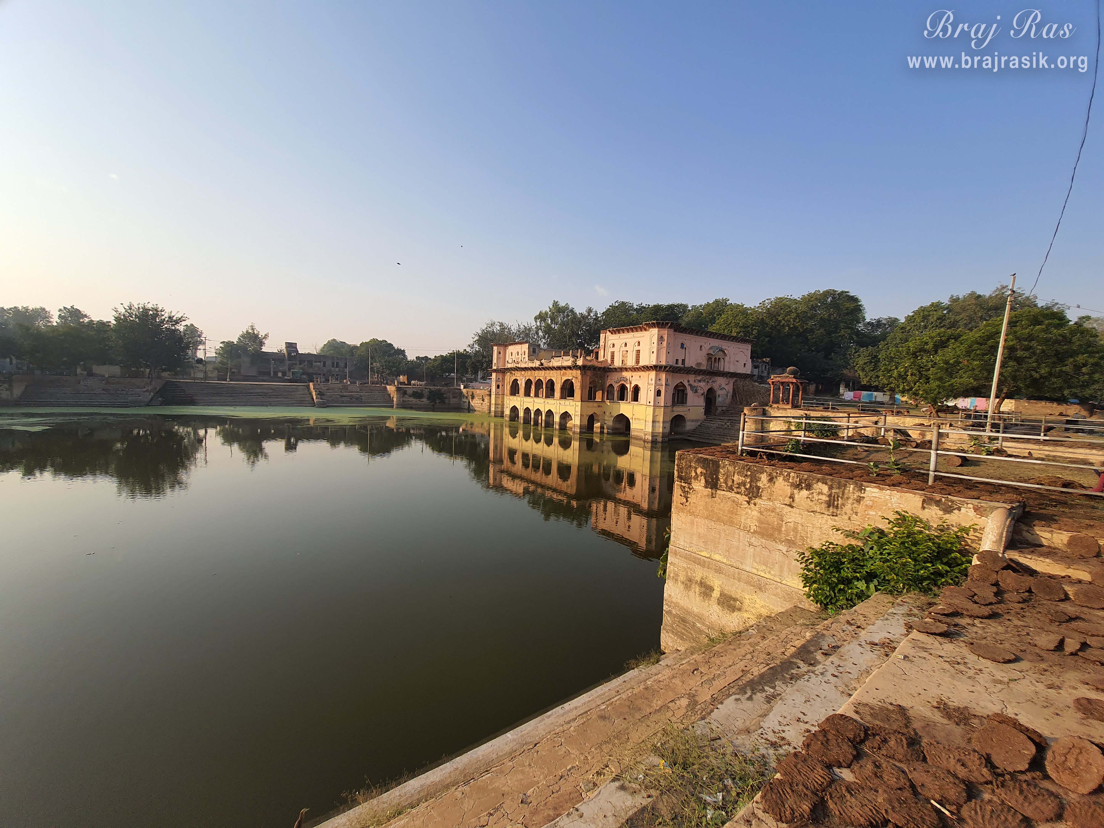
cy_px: 414
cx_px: 552
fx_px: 415
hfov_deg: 106.2
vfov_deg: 89.9
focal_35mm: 13
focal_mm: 1.74
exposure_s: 1/1048
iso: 50
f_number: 2.2
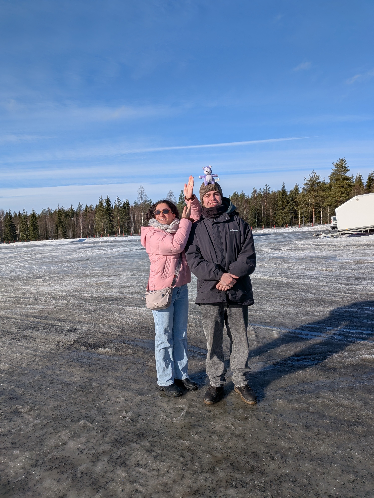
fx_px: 346
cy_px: 249
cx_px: 187
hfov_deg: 56.8
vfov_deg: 71.6
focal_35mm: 24
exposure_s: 1/2597
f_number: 1.7
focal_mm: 4.53
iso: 25
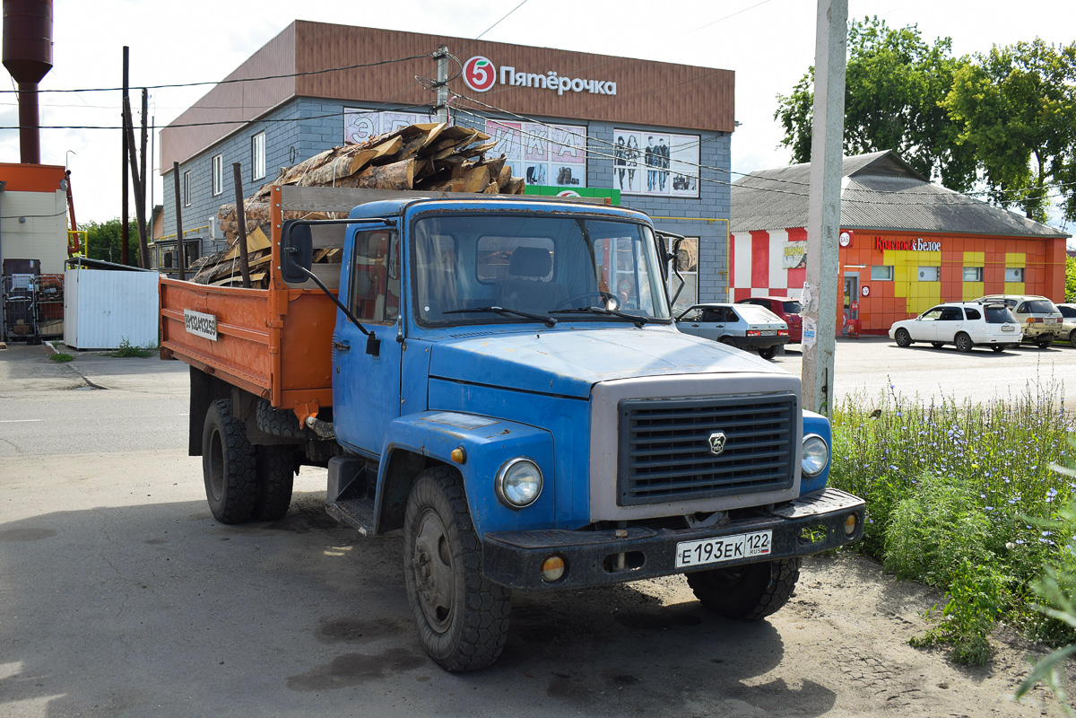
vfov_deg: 38.4
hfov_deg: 55.1
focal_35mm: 34
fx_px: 1031
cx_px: 538
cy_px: 359
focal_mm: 23
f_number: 5.6
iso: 200
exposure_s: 1/400
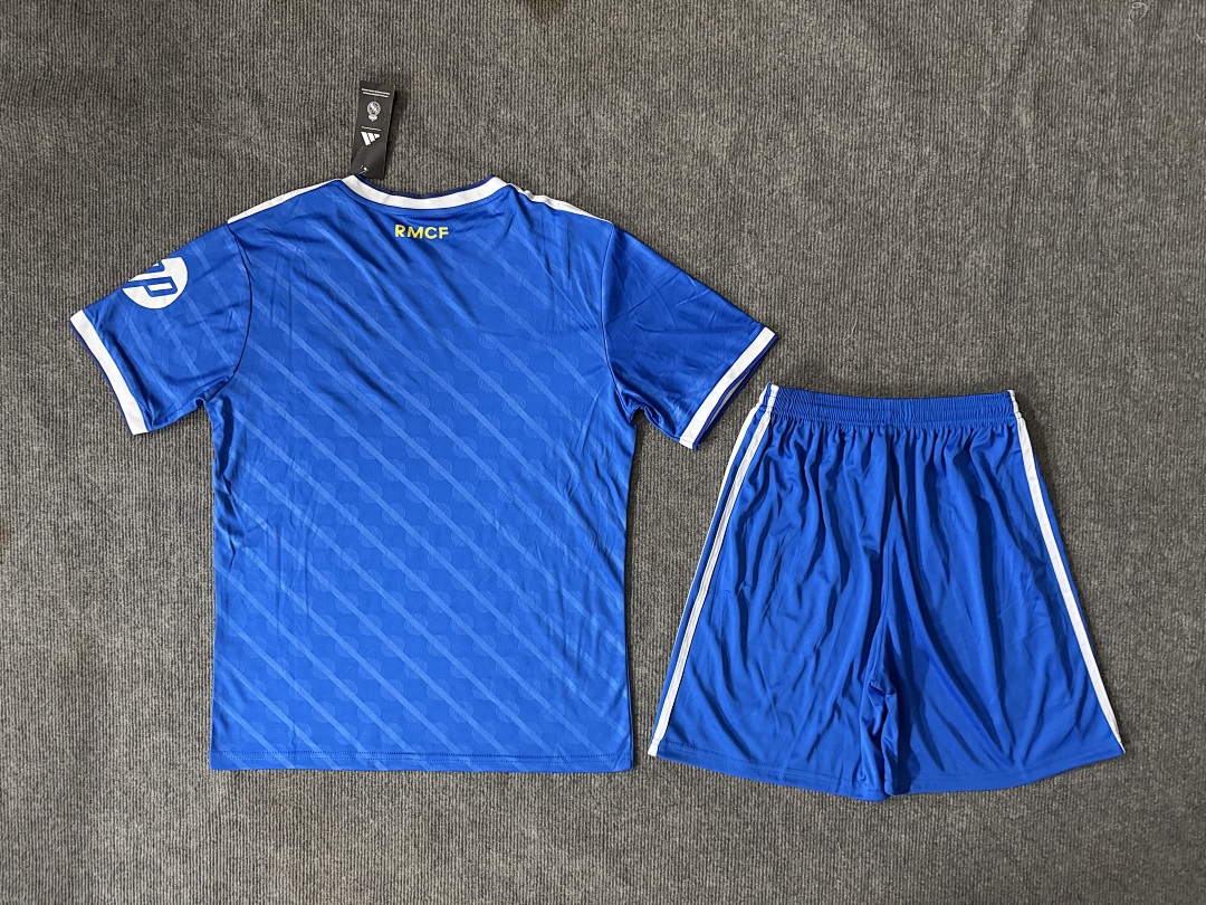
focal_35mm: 24
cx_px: 603
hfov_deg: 71.6
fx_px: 836
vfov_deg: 56.8
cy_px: 452
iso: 800
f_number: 1.78
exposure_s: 1/40
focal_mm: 6.76
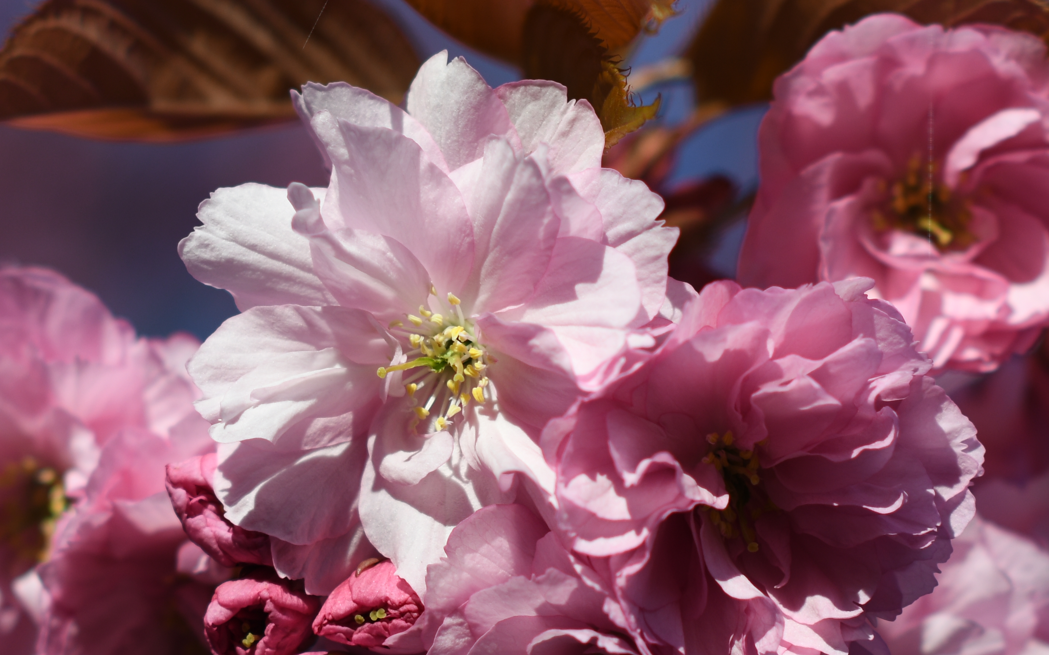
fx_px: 7232
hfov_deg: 8.3
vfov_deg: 5.2
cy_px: 389
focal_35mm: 253
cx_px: 471
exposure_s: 1/2000
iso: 100
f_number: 2.8
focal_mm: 85
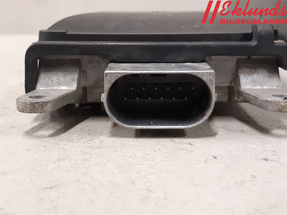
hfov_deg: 67.3
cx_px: 144
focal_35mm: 26
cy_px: 108
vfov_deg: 53.1
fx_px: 216
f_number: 1.7
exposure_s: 1/50
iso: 320
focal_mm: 3.93
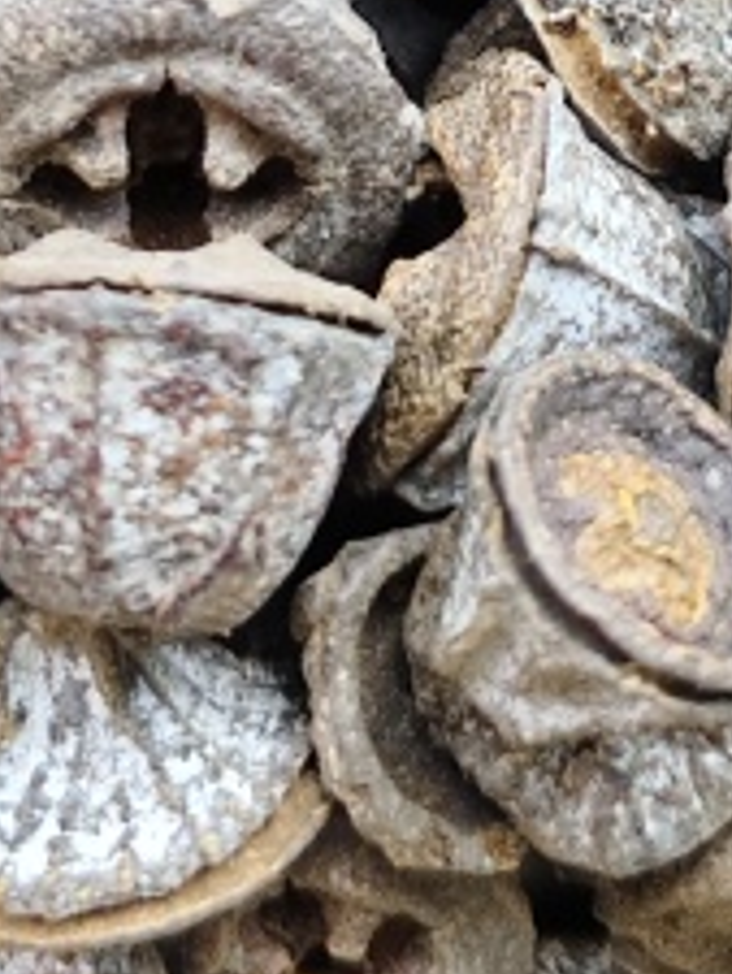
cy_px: -422
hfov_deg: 13.6
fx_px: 3070
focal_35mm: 109
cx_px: 186
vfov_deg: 16.6
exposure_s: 1/510
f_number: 1.88
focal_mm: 5.56
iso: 2875
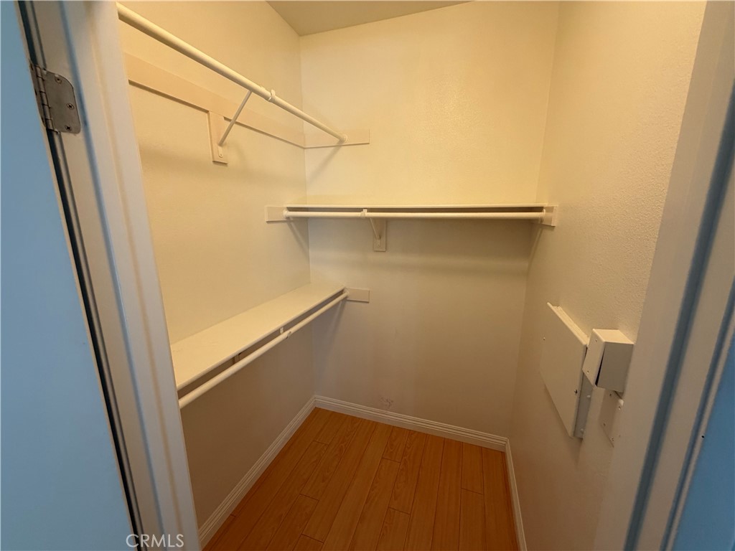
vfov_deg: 85.7
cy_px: 276
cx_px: 368
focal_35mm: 14
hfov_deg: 102.1
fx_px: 297
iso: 250
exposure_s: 1/120
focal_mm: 2.22
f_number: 2.2
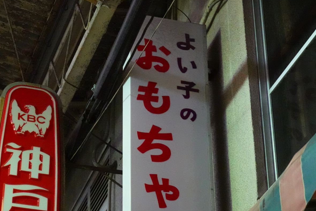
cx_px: 169
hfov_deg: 17.6
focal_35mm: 116
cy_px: 132
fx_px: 1019
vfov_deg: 11.8
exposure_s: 1/100
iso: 6400
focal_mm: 31.46
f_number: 4
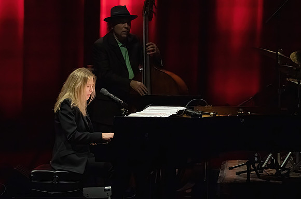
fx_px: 4138
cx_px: 115
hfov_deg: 4.2
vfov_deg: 2.8
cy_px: 117
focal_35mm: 496
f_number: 7.1
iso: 16000
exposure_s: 1/320
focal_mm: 400
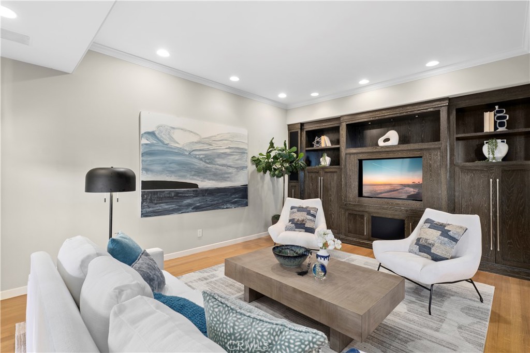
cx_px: 265
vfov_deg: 73.7
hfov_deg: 96.8
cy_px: 176
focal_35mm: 16
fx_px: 235
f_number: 9
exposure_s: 1/2
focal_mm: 16
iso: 200
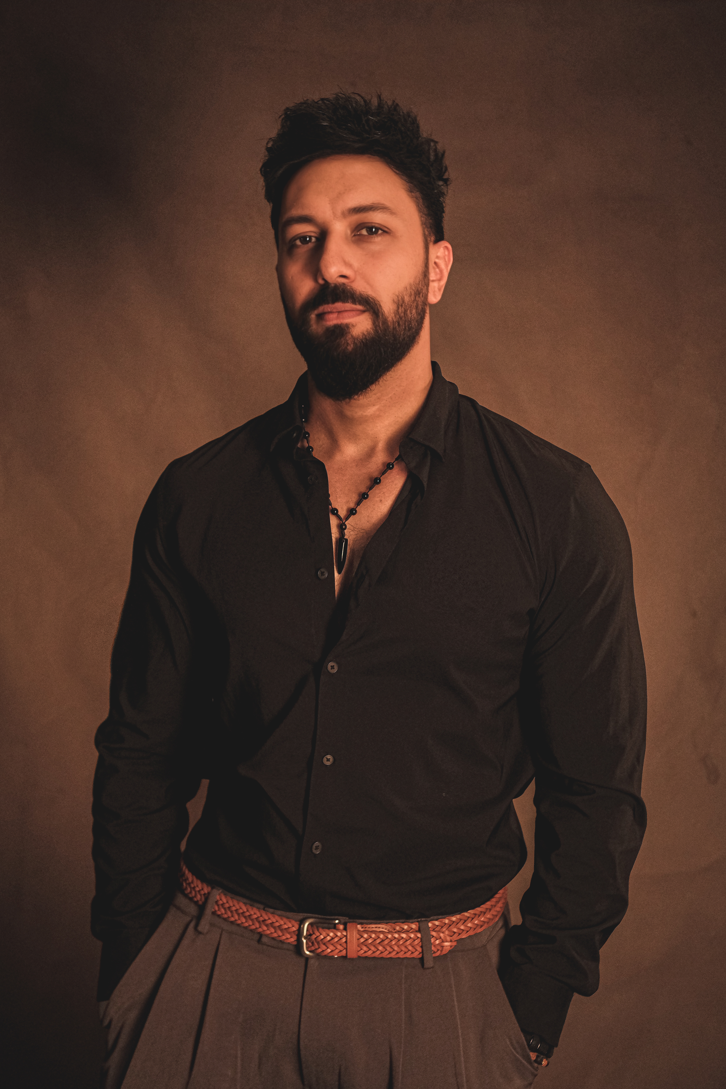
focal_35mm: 50
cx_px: 363
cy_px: 544
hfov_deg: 27.0
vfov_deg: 39.6
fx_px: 1512
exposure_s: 1/200
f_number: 2.8
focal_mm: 33
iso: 2500
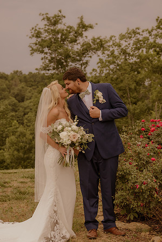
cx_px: 81
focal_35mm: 69
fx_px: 466
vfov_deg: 29.2
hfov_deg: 19.7
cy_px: 121
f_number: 3.2
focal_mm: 46
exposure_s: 1/1250
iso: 1000
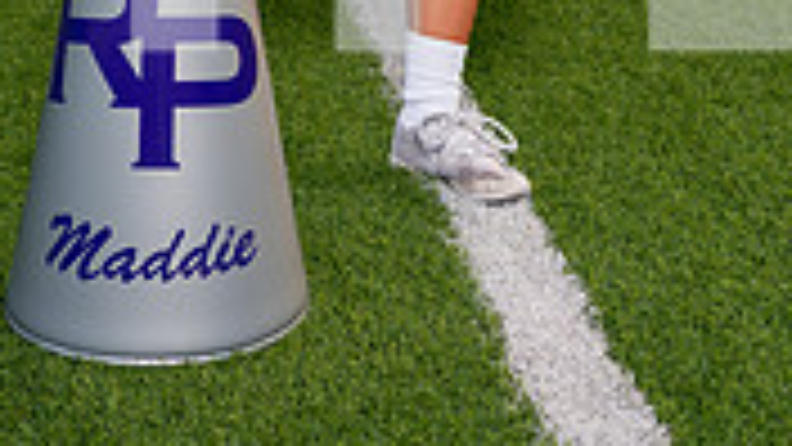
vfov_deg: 11.7
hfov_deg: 22.6
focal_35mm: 94
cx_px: 292
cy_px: -401
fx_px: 1974
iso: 400
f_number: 4
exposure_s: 1/250
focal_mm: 35
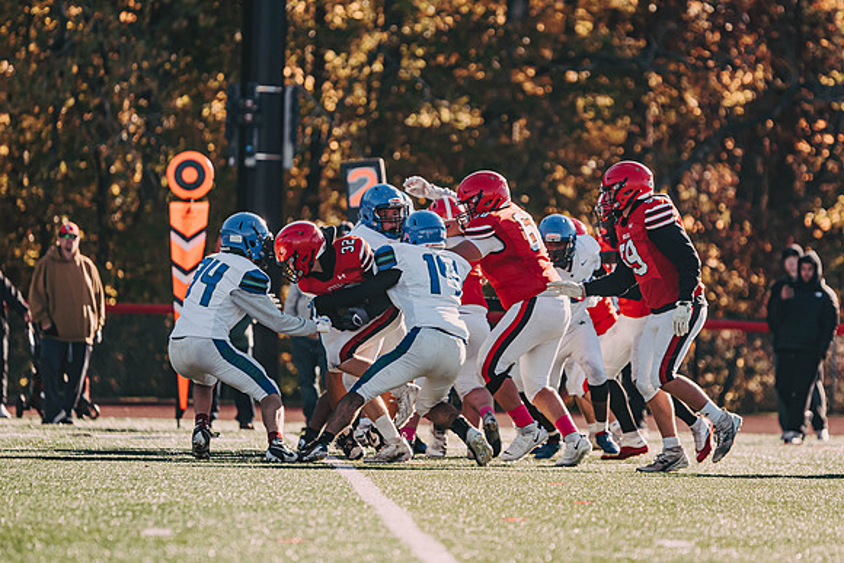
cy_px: 282
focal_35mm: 286
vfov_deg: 4.8
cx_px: 469
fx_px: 6704
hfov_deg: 7.2
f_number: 3.2
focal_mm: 200
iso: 250
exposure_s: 1/2000
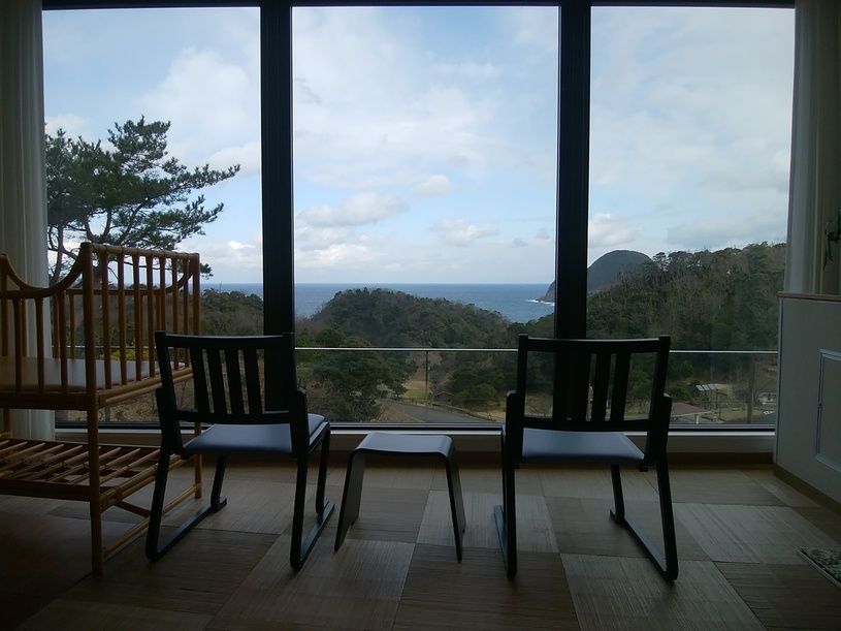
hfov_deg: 76.4
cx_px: 420
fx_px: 534
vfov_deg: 61.1
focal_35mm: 22
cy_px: 316
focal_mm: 3
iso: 32
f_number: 2
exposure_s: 1/870
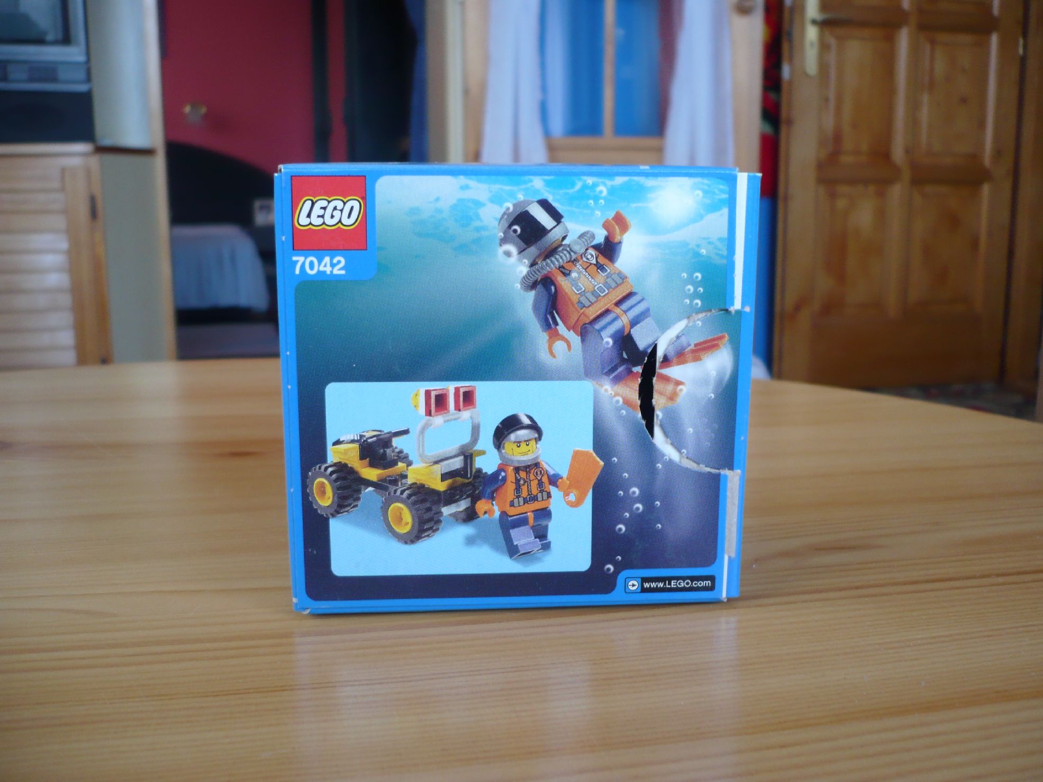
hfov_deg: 52.6
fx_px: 1055
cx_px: 522
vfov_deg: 40.7
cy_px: 391
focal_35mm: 35
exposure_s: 1/30
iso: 100
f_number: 2.8
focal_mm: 5.8
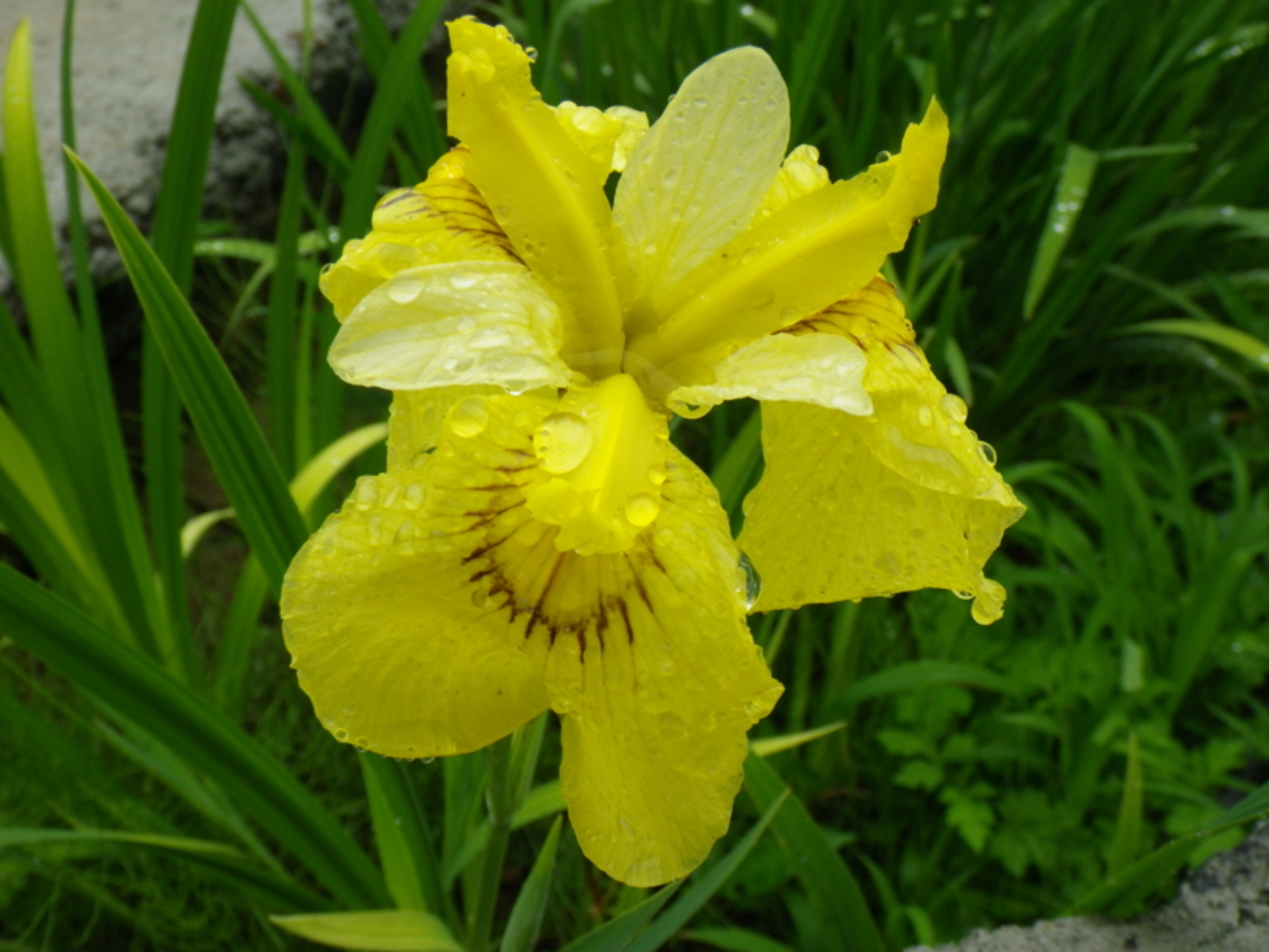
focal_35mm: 42
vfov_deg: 34.3
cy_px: 476
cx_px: 634
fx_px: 1540
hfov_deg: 44.8
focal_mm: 7.5
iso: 80
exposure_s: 1/100
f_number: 5
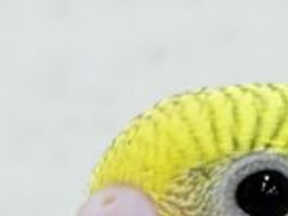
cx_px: 636
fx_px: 2997
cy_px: 405
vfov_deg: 4.1
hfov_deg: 5.4
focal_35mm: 360
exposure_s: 1/100
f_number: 1.6
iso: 64
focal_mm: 5.96
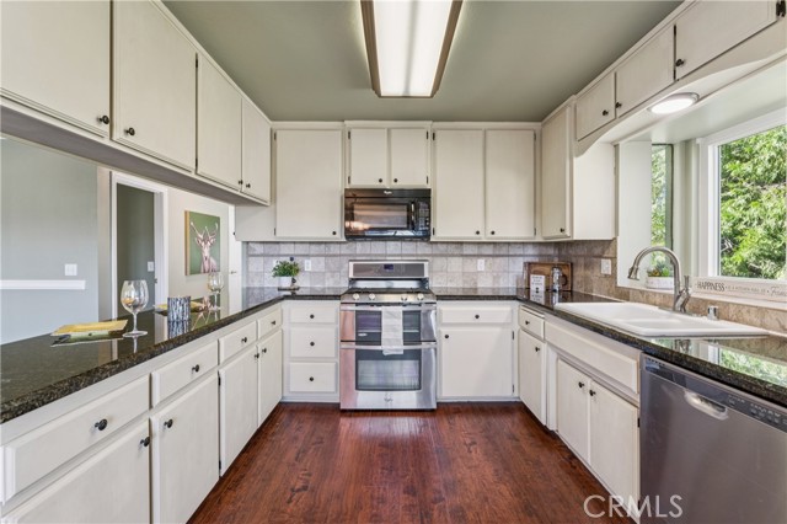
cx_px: 394
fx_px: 354
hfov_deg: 96.1
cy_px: 262
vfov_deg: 73.0
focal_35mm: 16
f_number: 13
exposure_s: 1/1.25
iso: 100
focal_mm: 16.2
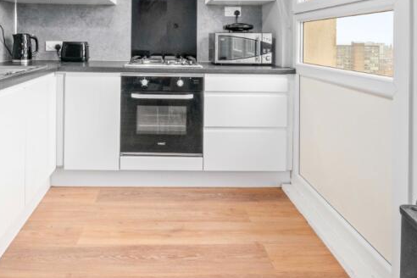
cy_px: 48
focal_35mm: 25
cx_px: 168
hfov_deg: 70.8
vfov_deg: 47.9
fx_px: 290
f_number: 20
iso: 800
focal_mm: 12
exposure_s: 1.3
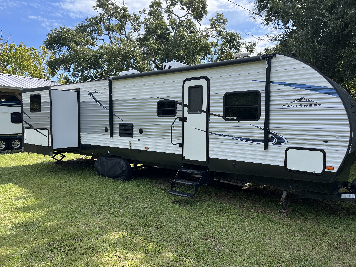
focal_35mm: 26
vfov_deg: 53.1
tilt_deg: -2.6
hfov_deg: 67.3
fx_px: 267
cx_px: 178
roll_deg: -0.1
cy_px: 134
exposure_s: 1/2222
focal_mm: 5.1
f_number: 1.6
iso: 50
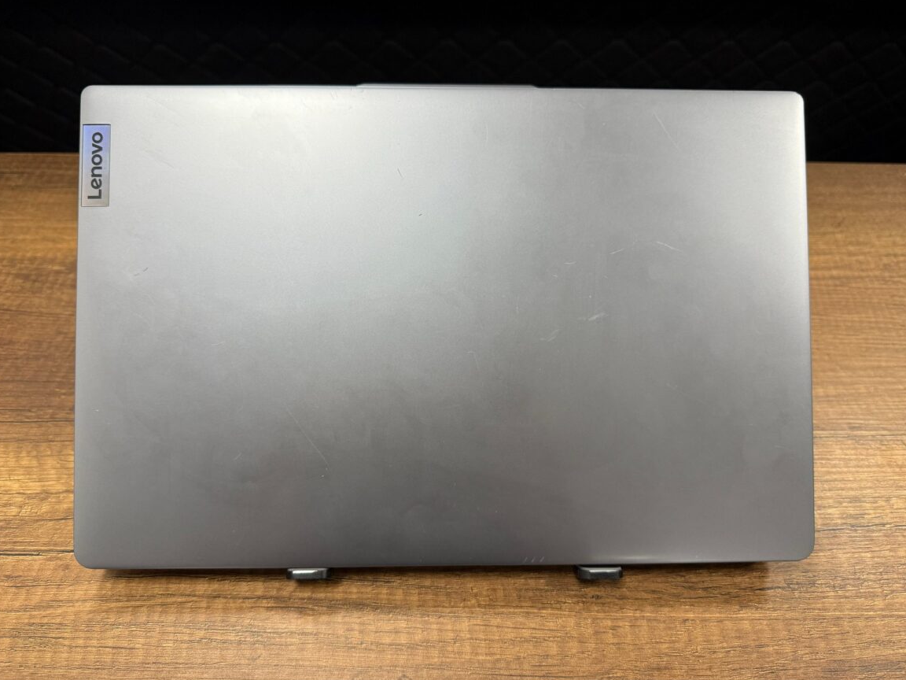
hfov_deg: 69.4
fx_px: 654
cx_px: 438
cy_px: 338
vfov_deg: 54.9
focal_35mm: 25
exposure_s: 1/100
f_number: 1.78
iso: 200
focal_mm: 6.76
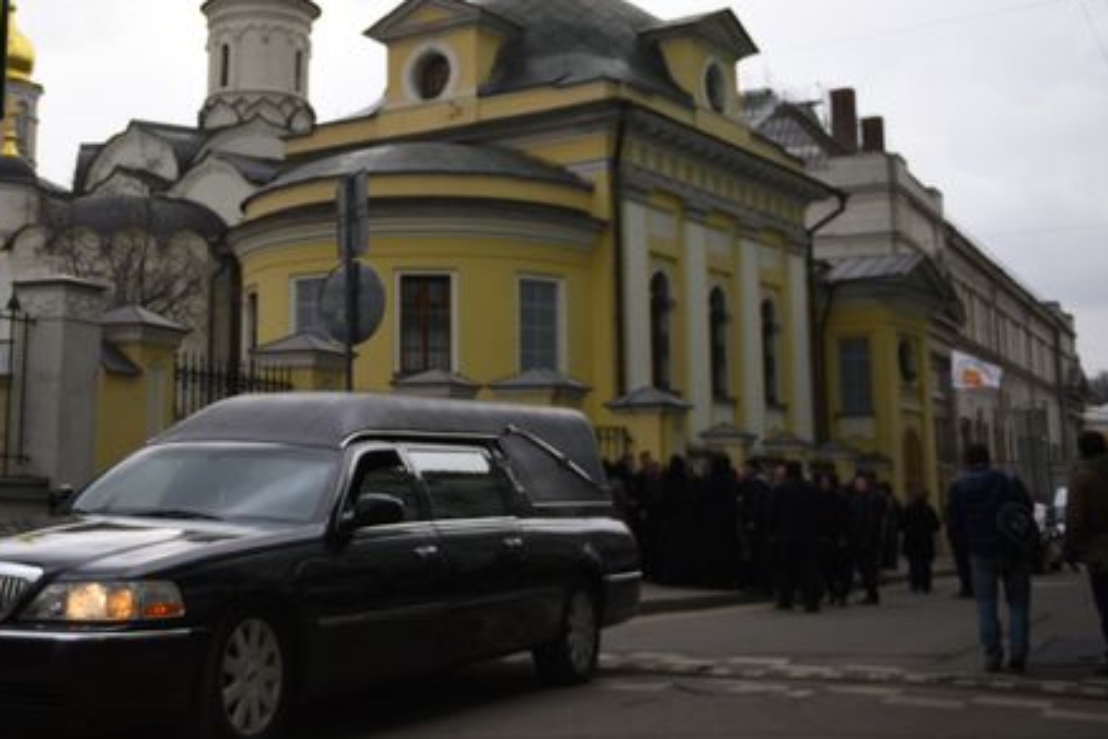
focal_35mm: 51
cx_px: 281
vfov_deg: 26.3
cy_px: 220
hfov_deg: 37.9
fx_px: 1570
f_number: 2.8
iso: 1000
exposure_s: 1/6400
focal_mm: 32
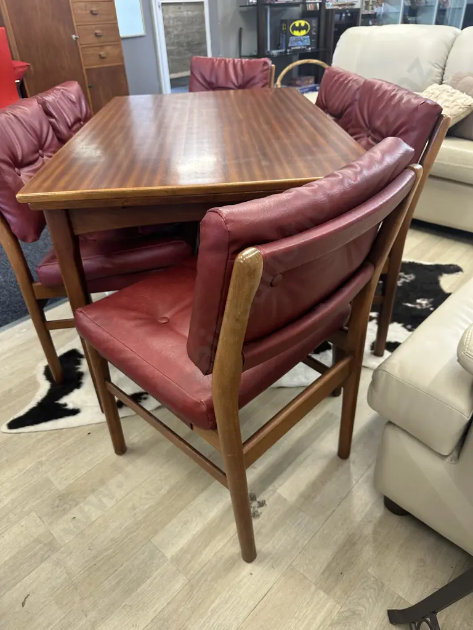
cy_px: 315
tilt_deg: -34.6
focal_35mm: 24
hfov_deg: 56.8
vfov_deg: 71.6
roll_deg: +1.6
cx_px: 236
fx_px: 437
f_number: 1.78
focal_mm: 6.86
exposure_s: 1/50
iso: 160
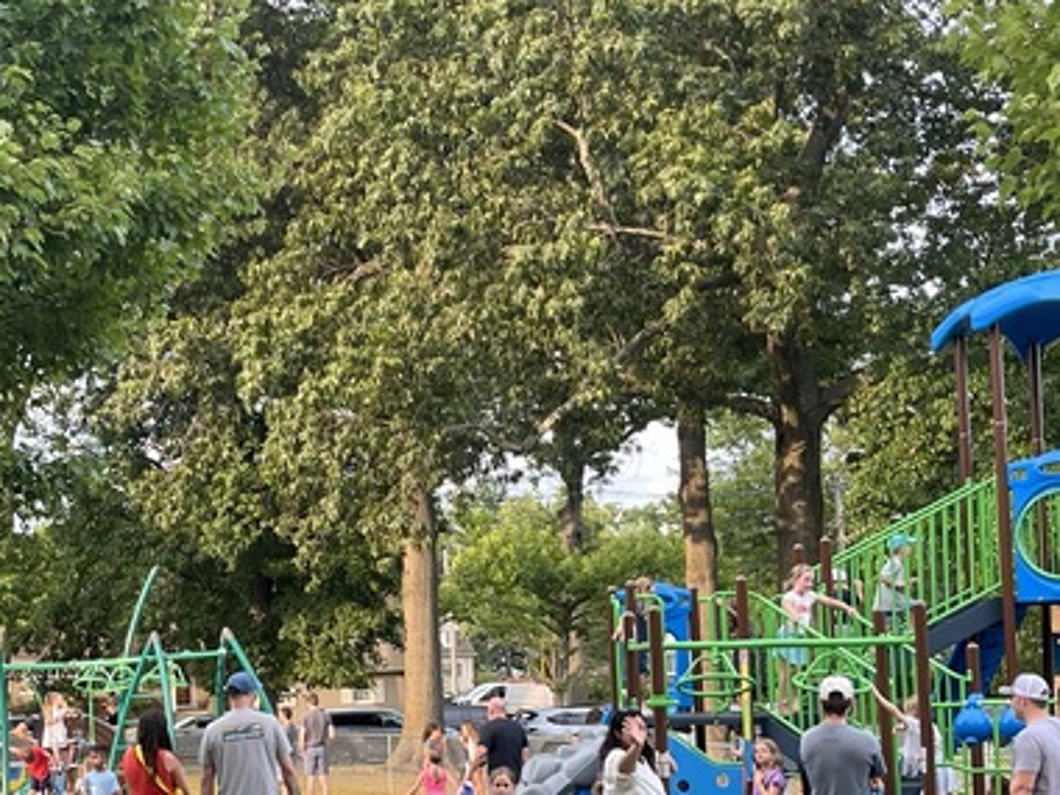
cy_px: 591
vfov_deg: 20.9
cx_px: 285
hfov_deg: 27.5
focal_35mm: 70
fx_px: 2144
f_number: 1.6
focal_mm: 5.1
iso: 32
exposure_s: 1/122
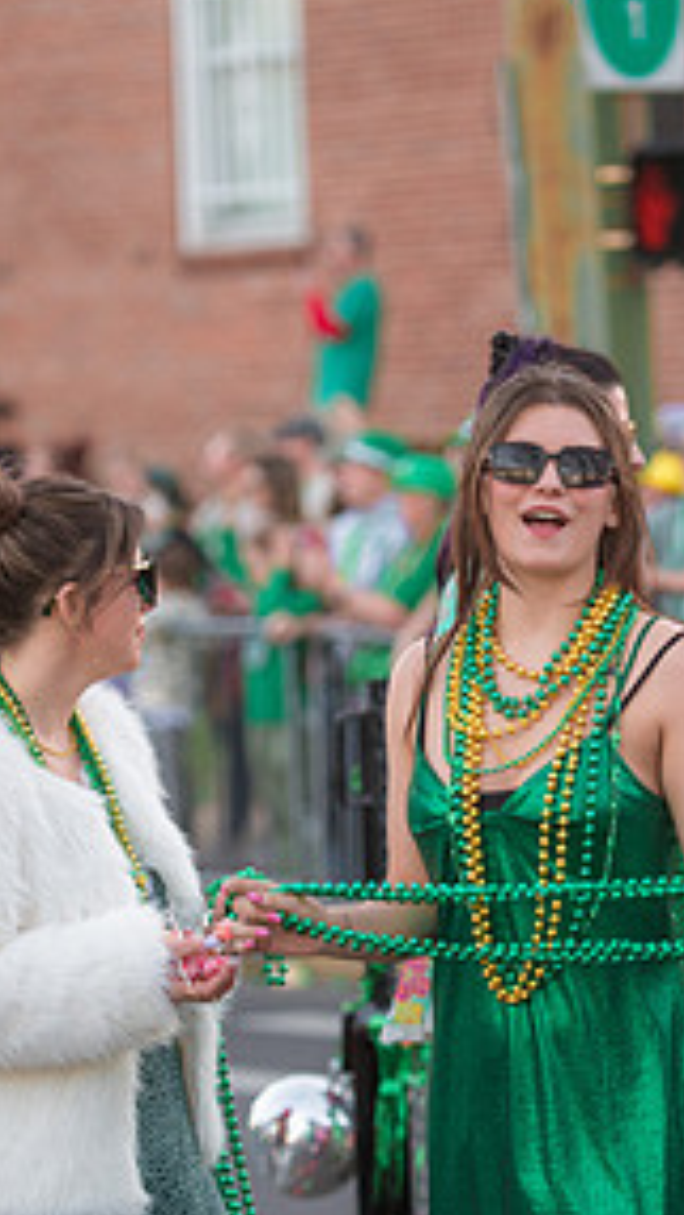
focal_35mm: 181
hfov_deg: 6.7
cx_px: 416
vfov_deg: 11.9
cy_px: 926
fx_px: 5833
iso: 450
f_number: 2.8
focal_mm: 110
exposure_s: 1/160
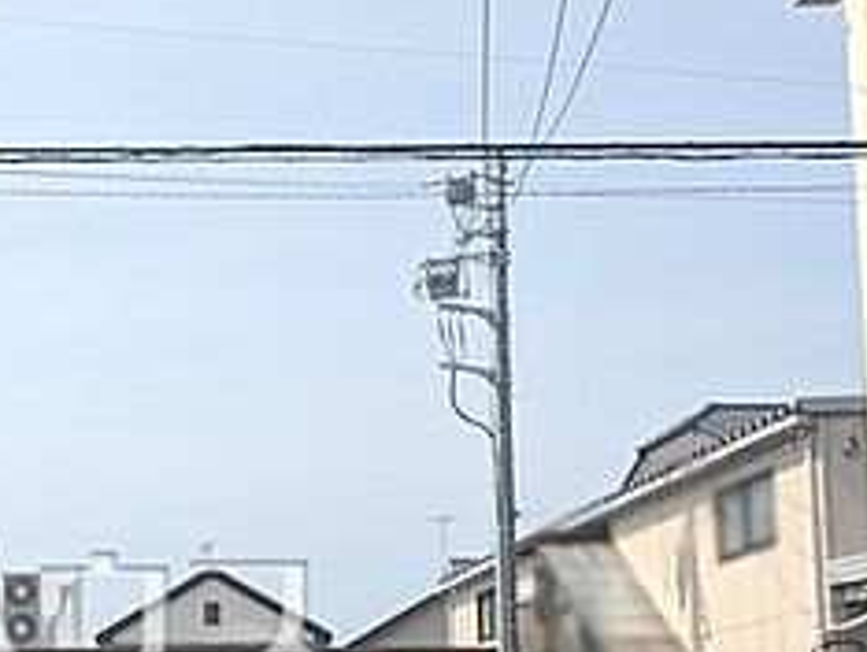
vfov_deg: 22.3
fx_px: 1605
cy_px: 619
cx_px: -63
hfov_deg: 27.8
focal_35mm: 64
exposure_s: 1/2959
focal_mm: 5.43
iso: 58
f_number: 1.89
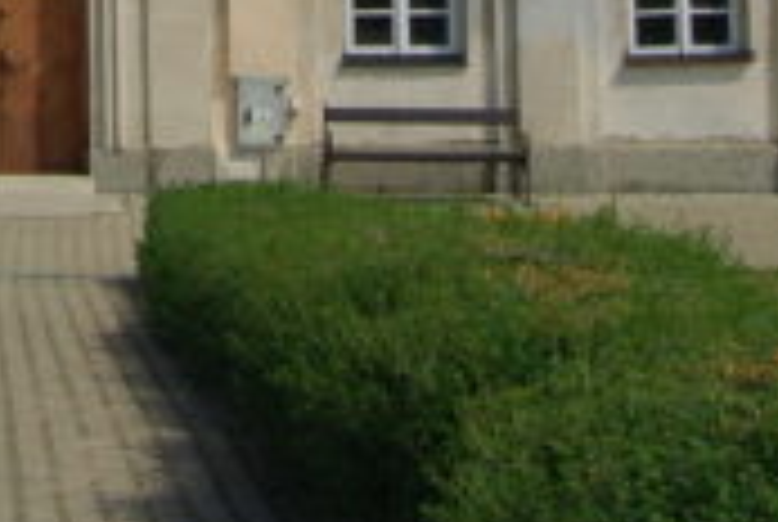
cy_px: -594
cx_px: -18
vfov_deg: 9.5
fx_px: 2879
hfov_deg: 15.1
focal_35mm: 133
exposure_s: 1/160
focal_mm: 20
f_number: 8
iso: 100
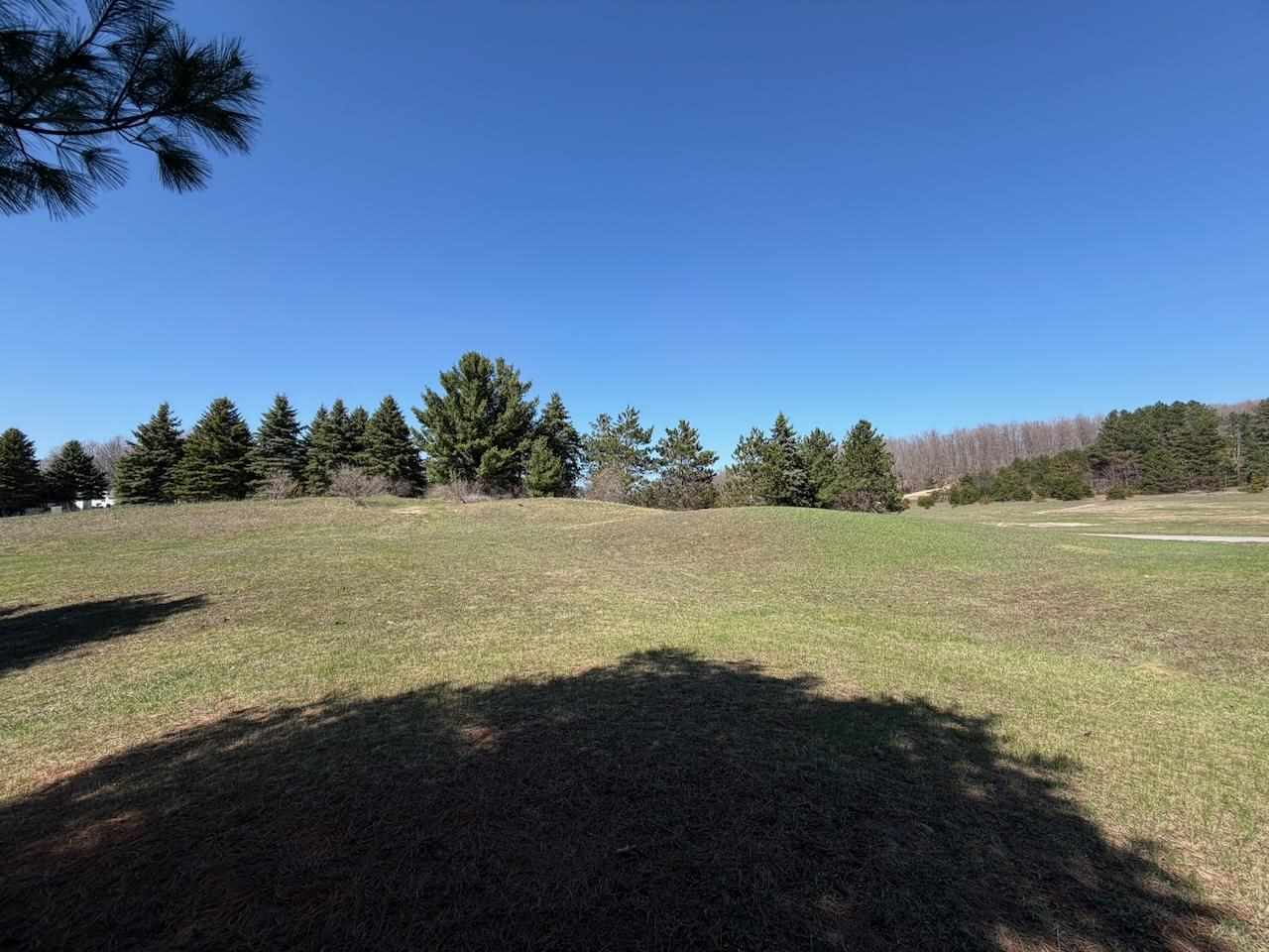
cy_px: 476
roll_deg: +0.1
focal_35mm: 14
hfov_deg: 102.1
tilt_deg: +3.9
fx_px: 513
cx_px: 634
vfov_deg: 85.7
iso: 25
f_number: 2.2
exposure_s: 1/770
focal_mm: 2.22
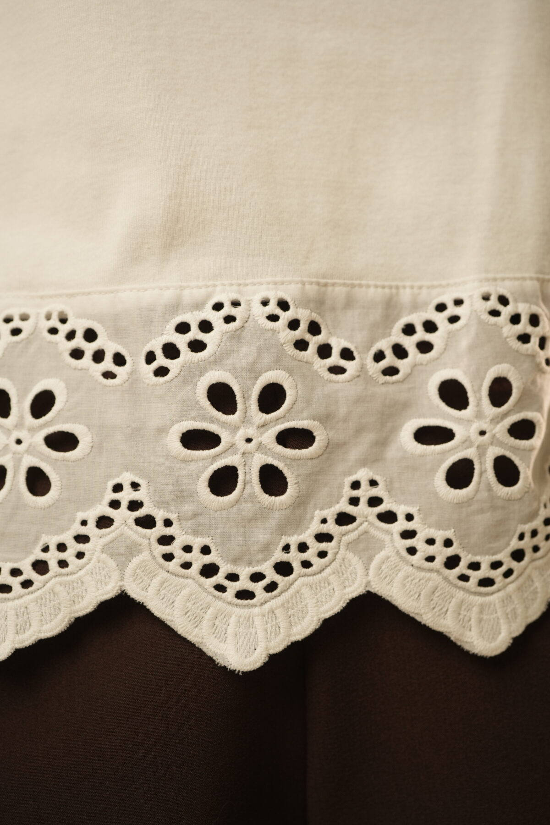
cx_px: 275
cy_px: 412
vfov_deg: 39.6
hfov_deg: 27.0
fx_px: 1146
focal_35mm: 50
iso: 500
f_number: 3.5
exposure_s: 1/125
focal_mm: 50
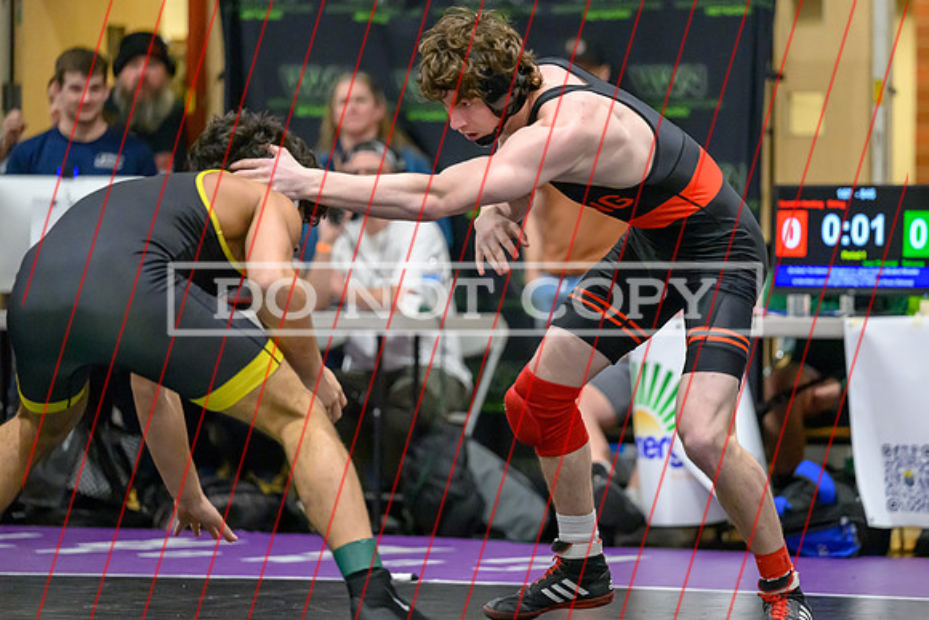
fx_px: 4836
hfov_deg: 11.0
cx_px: 538
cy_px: 274
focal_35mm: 187
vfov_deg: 7.3
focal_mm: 160
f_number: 2.8
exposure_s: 1/800
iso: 14400
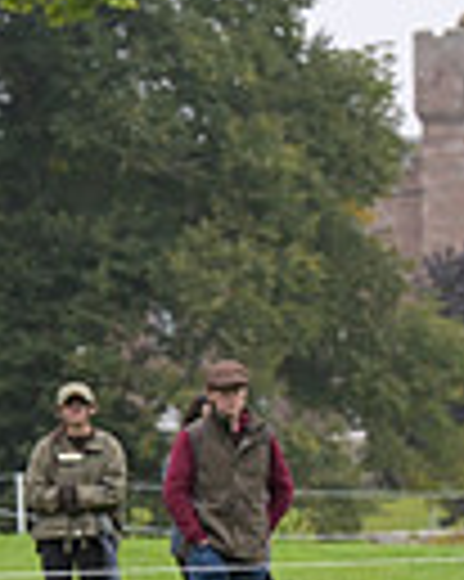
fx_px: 5946
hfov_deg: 4.4
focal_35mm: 346
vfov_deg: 5.6
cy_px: 294
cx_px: 1050
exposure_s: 1/1250
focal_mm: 82
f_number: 4
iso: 1000
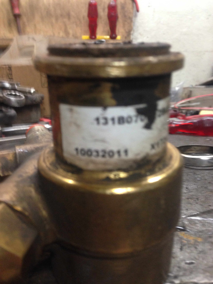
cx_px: 106
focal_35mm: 33
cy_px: 142
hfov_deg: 42.9
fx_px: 271
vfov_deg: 55.4
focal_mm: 4.12
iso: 200
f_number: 2.4
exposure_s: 1/20
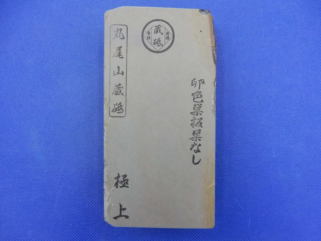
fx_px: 232
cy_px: 120
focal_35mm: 25
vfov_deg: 54.9
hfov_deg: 69.4
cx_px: 160
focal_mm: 4.5
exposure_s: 1/60
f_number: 3.7
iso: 125
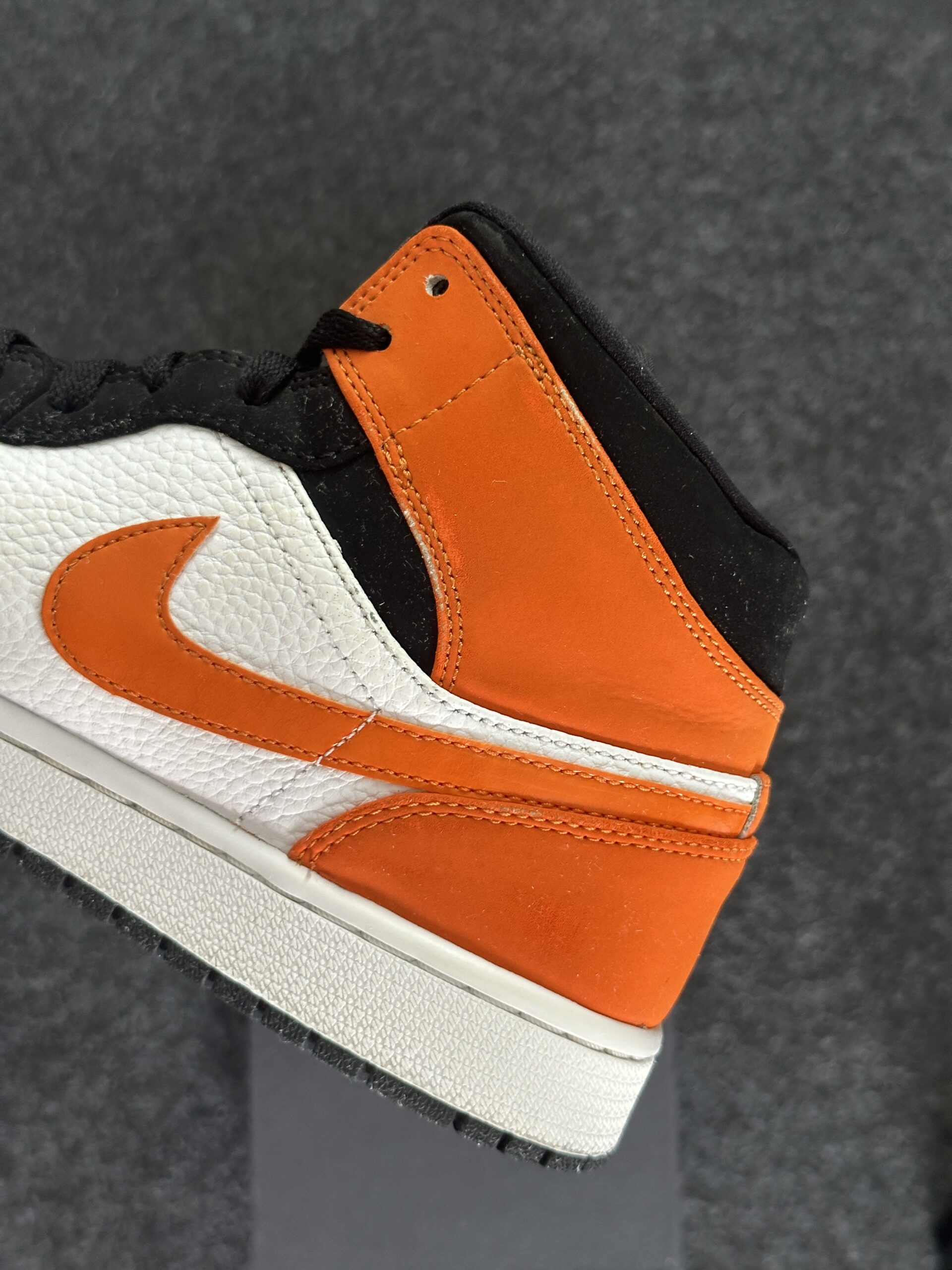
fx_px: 1760
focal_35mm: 48
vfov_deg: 39.7
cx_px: 476
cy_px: 635
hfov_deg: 30.3
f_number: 1.78
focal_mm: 6.86
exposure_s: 1/50
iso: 160
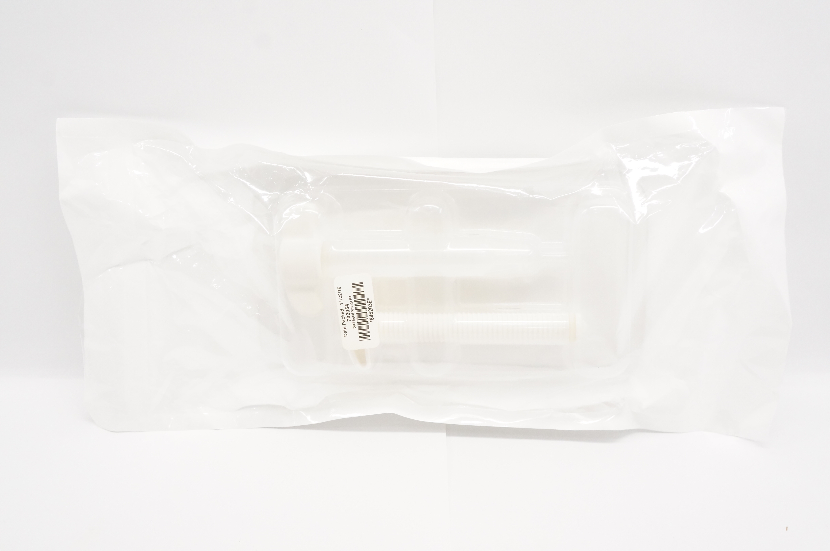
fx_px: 760
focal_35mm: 33
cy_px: 276
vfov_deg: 39.9
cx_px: 415
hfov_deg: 57.3
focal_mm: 22
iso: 3200
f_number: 8
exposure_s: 1/250
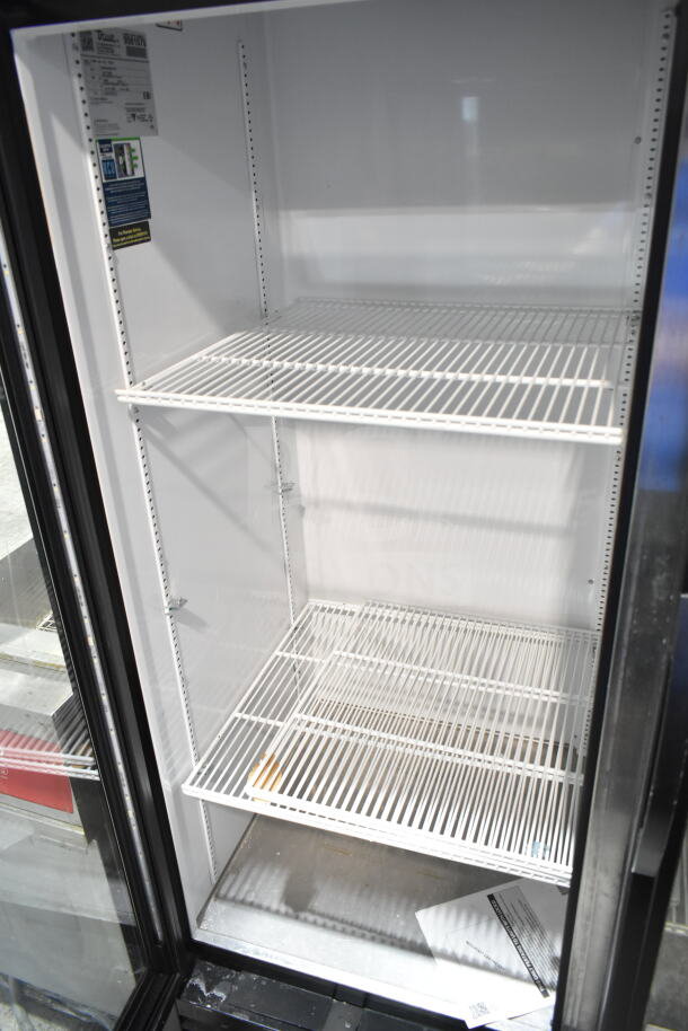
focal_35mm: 27
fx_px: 773
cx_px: 344
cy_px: 516
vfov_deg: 67.4
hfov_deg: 48.0
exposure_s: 1/60
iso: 1600
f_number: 4
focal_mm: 18
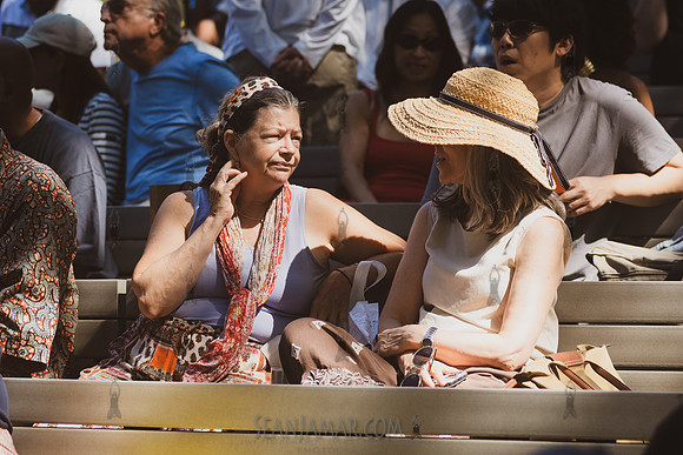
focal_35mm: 144
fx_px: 2737
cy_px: 248
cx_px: 360
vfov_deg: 9.5
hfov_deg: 14.2
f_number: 4
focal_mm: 112
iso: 1000
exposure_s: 1/4000
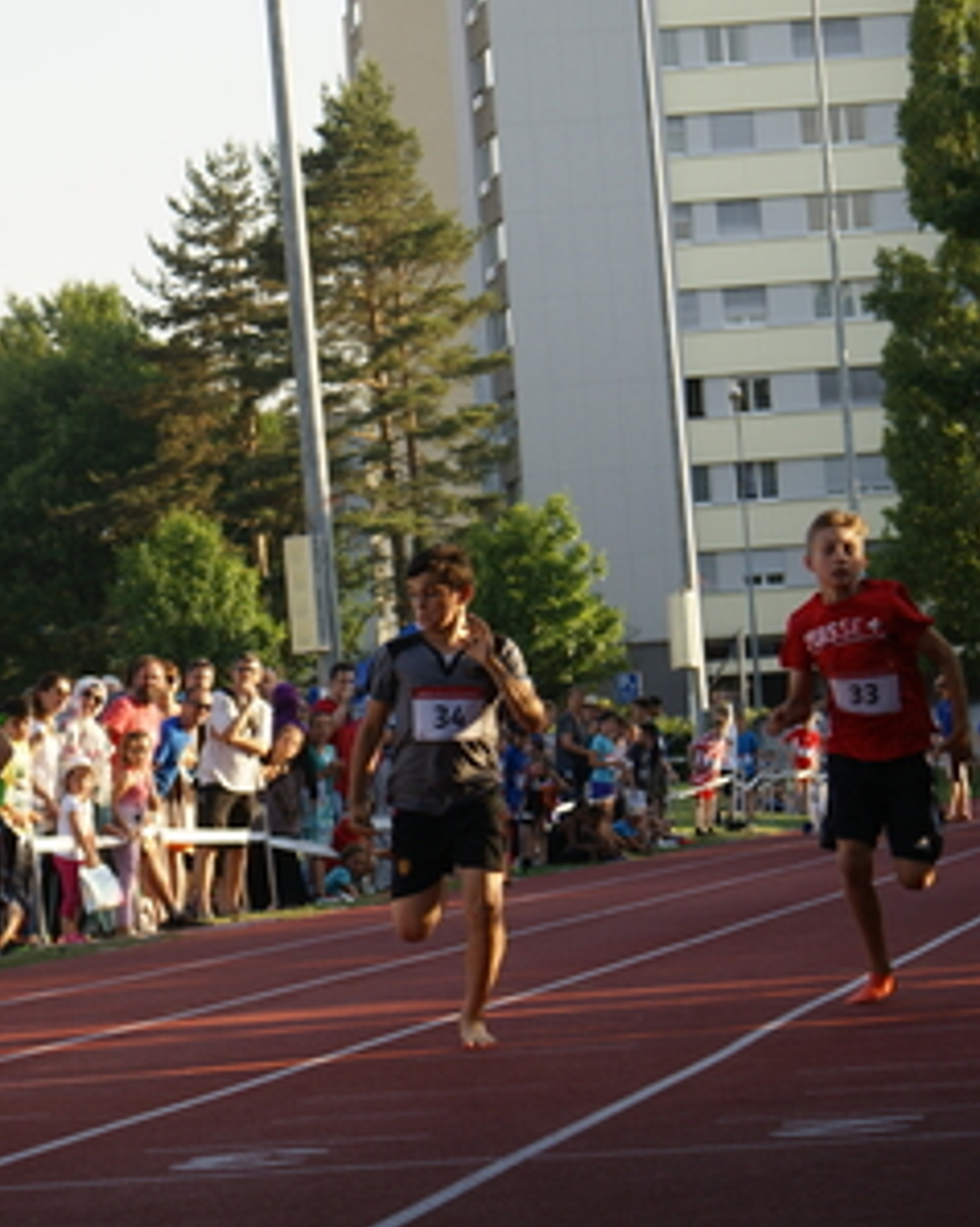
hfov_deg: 8.6
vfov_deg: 10.8
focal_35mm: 179
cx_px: 284
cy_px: 533
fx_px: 6496
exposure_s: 1/250
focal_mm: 70
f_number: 5.6
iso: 100
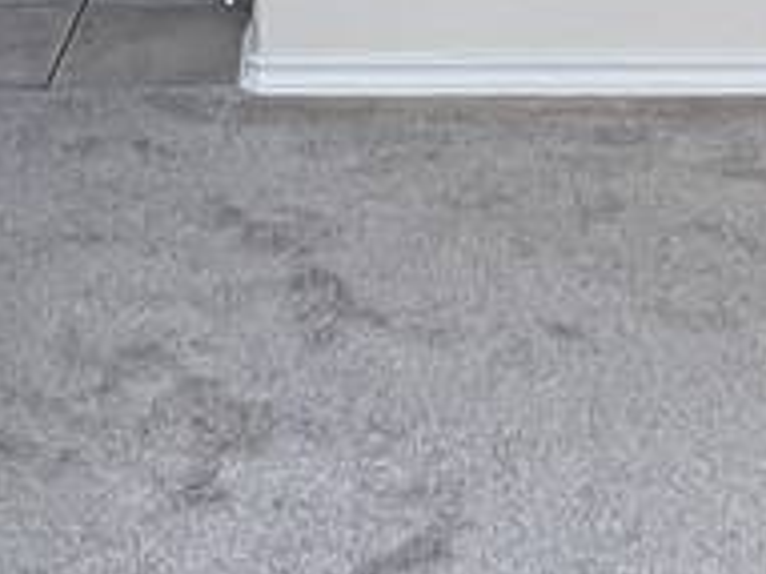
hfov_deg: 20.0
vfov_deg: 12.2
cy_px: -775
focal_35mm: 98
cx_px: 433
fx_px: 2167
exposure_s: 1/152
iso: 32
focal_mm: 1.57
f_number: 1.8
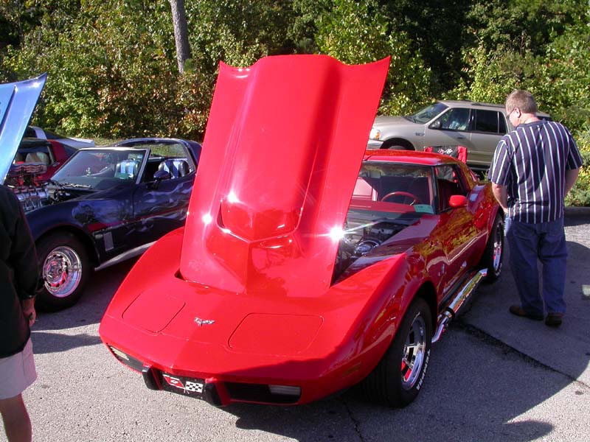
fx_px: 648
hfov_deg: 49.0
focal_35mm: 38
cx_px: 295
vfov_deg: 37.7
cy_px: 221
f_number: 6
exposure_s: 1/224
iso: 100
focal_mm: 7.85
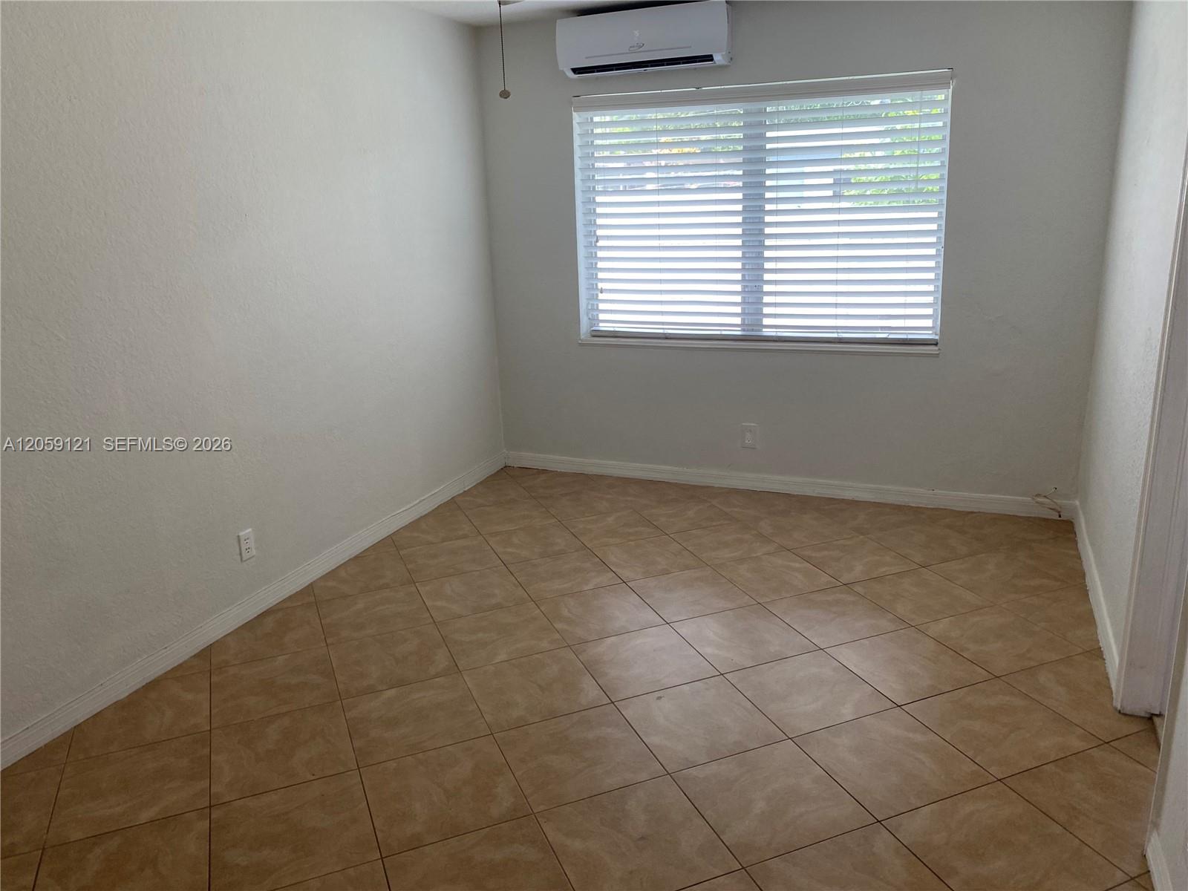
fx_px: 892
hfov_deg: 67.3
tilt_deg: -15.9
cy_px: 446
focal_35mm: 26
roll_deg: +3.1
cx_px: 594
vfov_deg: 53.1
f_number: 1.8
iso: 100
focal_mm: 4.25
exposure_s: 1/121
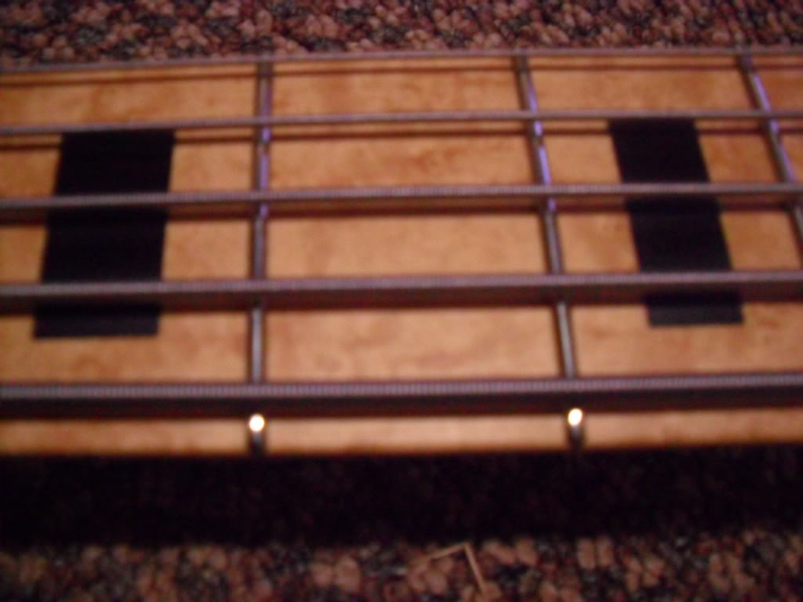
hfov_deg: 52.6
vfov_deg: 40.7
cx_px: 402
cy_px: 301
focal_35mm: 35
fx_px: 812
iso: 800
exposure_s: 1/15
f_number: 3
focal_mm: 6.3
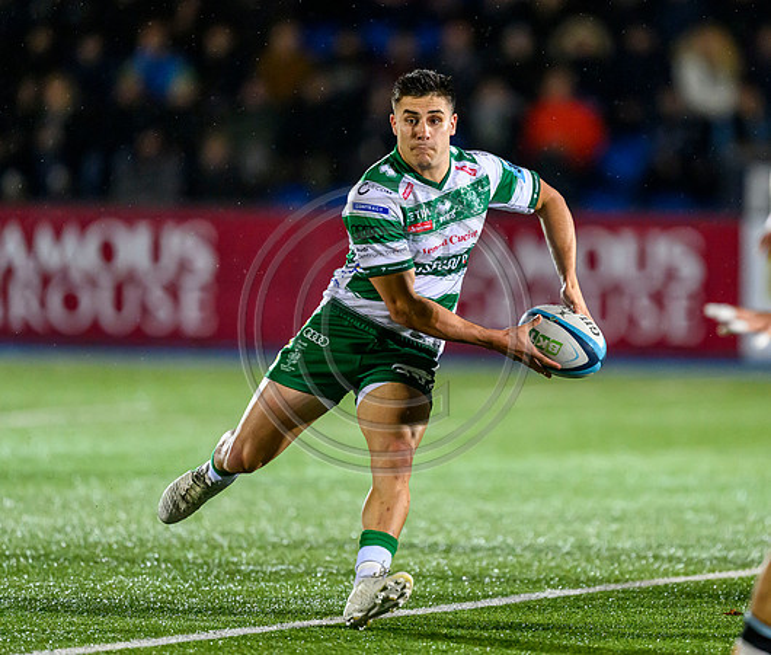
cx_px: 461
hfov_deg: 3.5
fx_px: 12576
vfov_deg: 3.0
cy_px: 295
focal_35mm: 538
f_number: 3.2
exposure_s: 1/1000
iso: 8000
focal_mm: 400
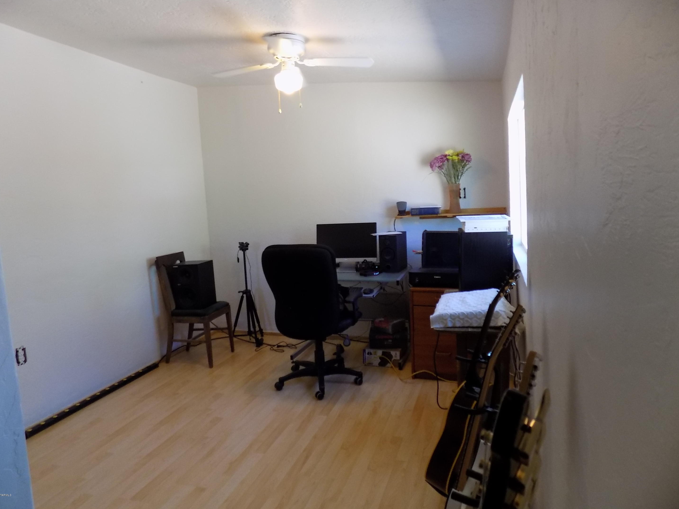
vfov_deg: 56.8
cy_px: 246
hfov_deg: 71.6
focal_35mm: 24
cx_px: 344
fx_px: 471
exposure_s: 1/30
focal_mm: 4
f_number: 3.1
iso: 180
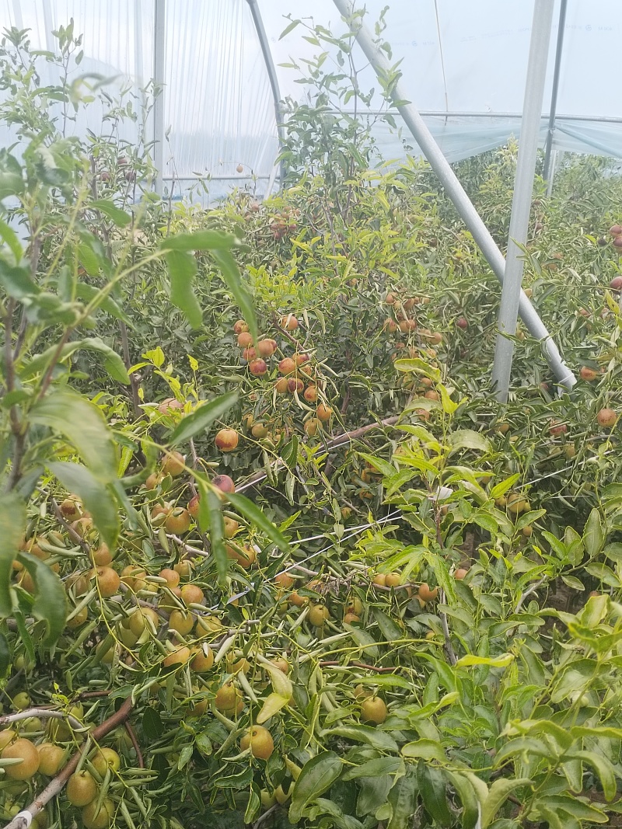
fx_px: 863
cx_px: 311
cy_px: 414
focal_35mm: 36
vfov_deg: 51.4
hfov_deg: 39.6
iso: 100
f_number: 1.8
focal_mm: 4.75
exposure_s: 1/271
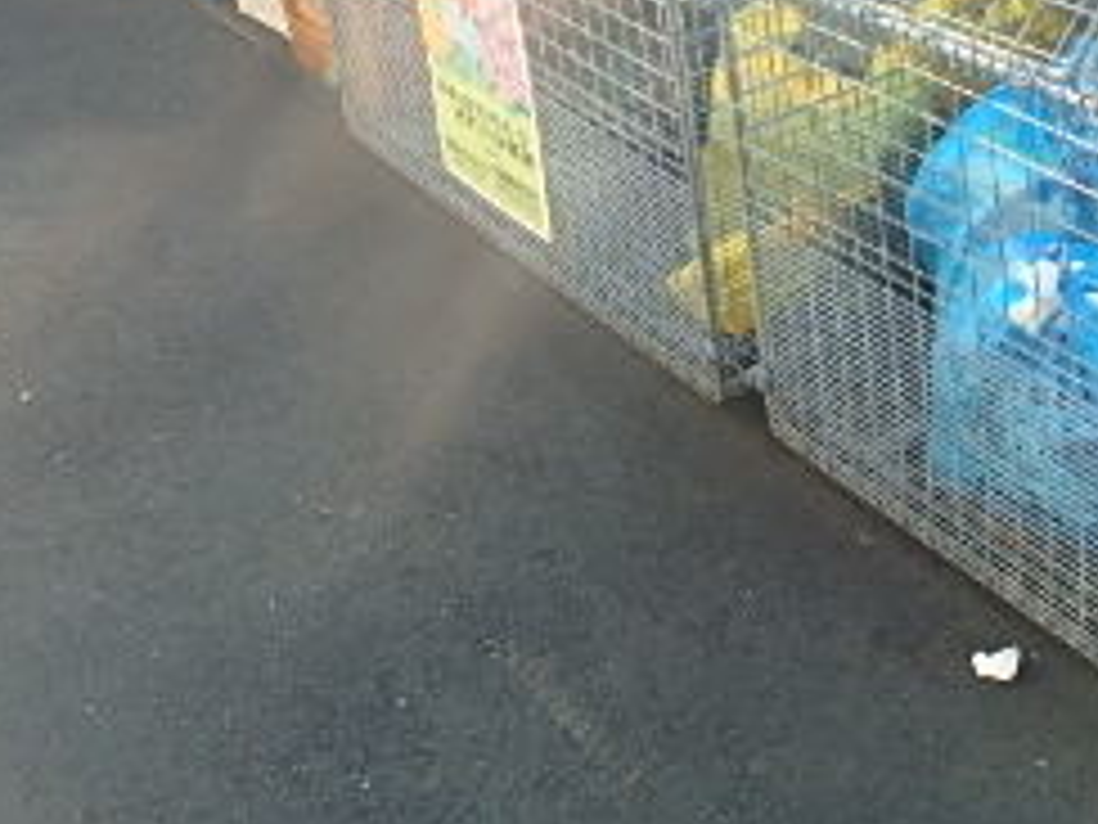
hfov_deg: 32.6
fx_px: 1745
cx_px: 1053
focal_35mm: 55
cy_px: 9
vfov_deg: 25.3
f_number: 3.5
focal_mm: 3.7
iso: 160
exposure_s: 1/250
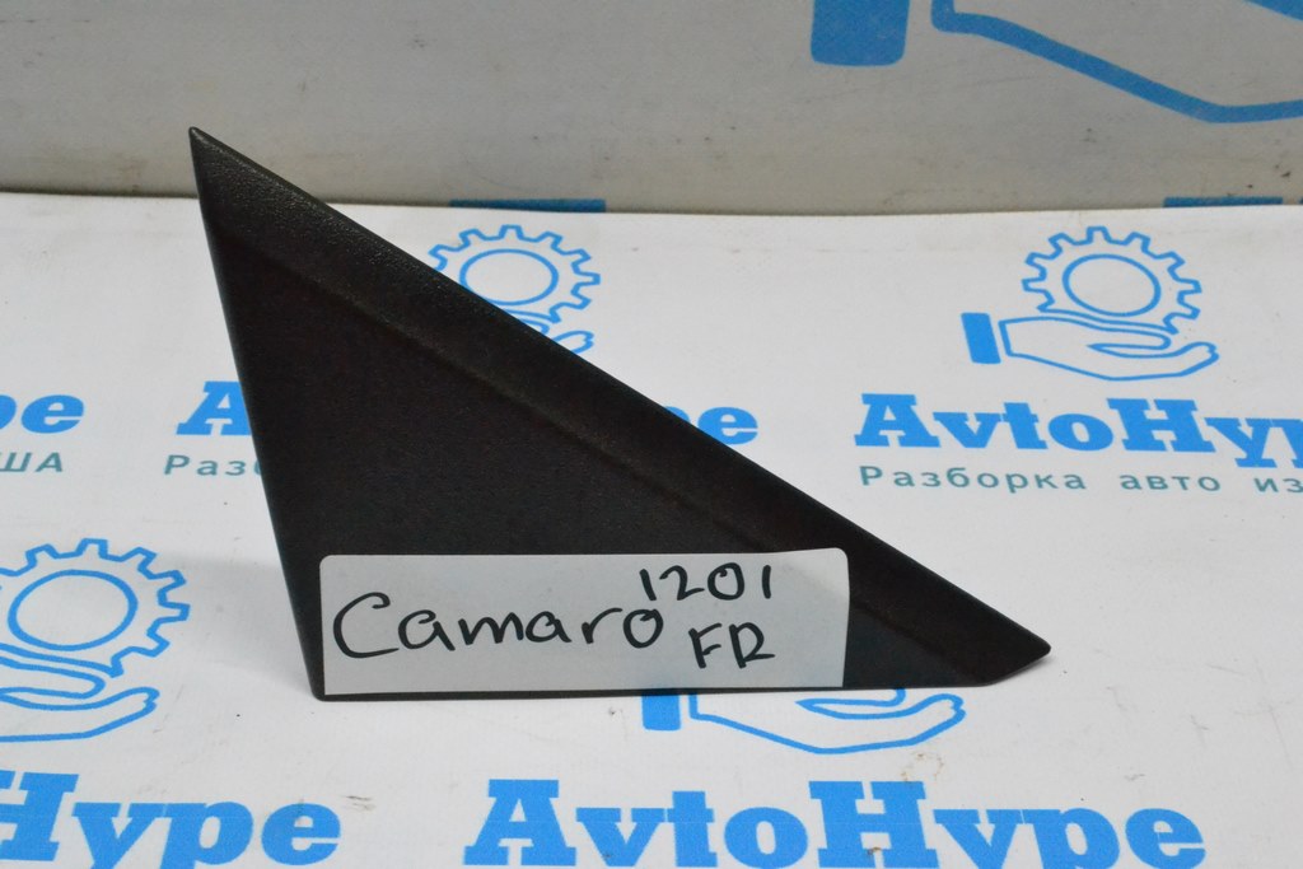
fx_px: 1955
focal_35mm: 54
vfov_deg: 25.1
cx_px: 652
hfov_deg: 36.9
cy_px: 434
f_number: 14
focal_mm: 36
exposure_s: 1/125
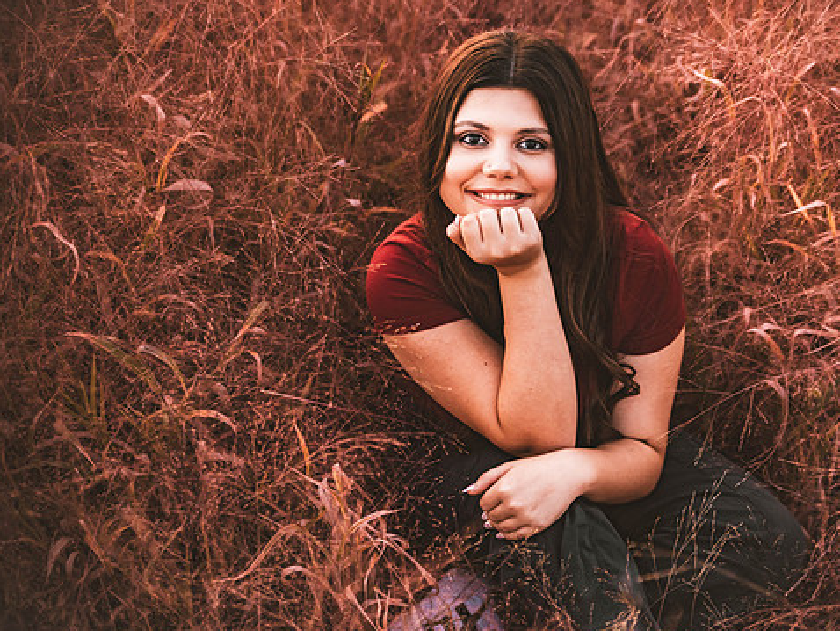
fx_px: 1360
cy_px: 303
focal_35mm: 56
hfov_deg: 34.2
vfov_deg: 26.1
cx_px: 503
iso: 1000
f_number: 2.8
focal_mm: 48
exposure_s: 1/100
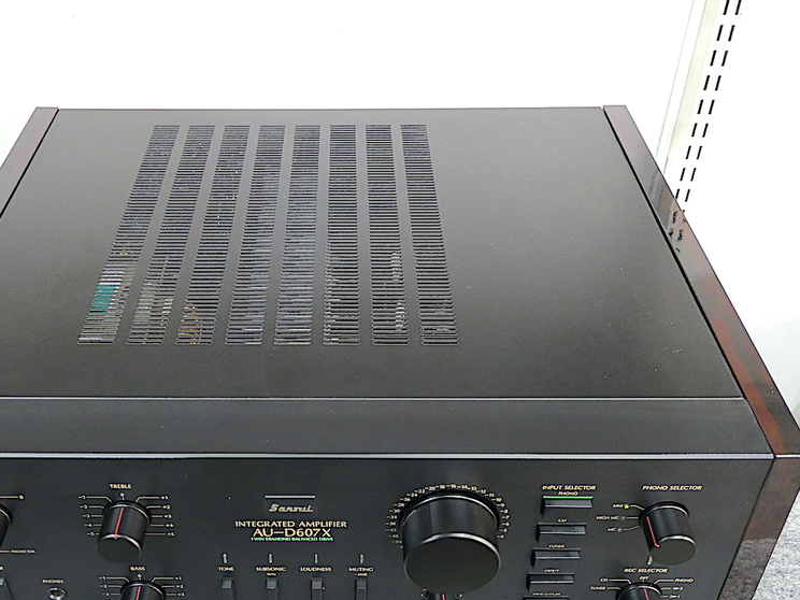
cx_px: 318
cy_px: 337
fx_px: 924
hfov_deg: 46.5
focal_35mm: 40
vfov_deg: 35.9
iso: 200
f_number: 3.5
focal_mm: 5.4
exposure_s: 1/10
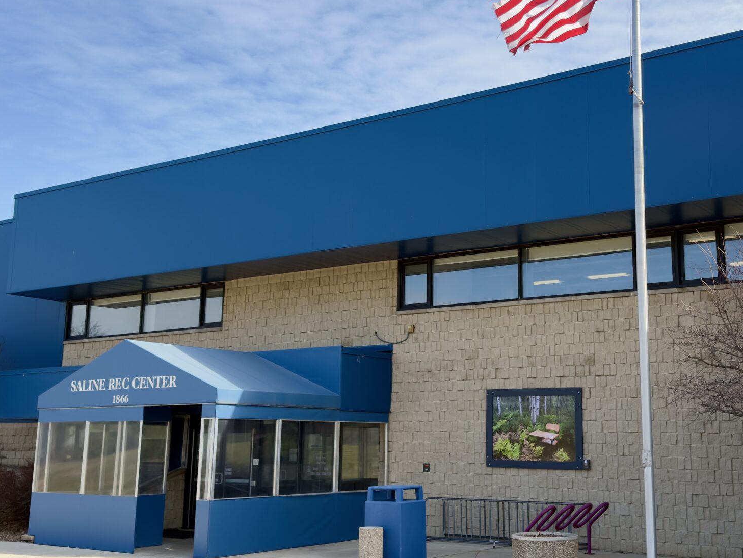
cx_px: 443
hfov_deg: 39.5
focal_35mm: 48
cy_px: 247
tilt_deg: +11.8
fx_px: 1030
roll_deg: +0.2
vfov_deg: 30.2
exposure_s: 1/2717
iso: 64
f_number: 1.78
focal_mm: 6.76
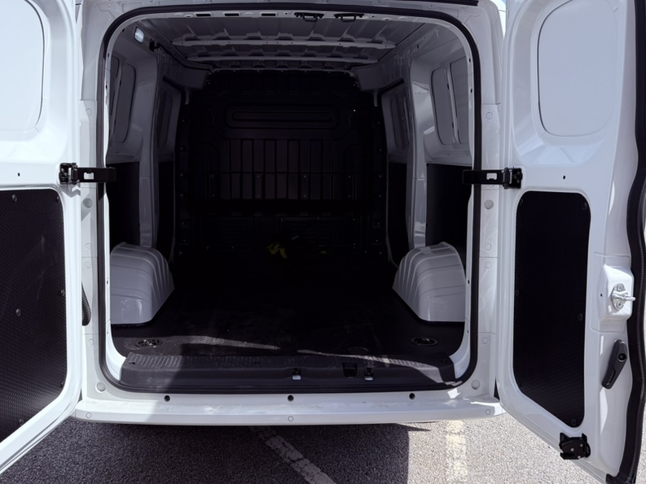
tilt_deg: -8.6
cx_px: 294
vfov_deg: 45.4
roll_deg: +0.6
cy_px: 213
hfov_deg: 58.3
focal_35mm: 31
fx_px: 579
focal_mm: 6.76
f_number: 1.78
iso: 100
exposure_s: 1/3145
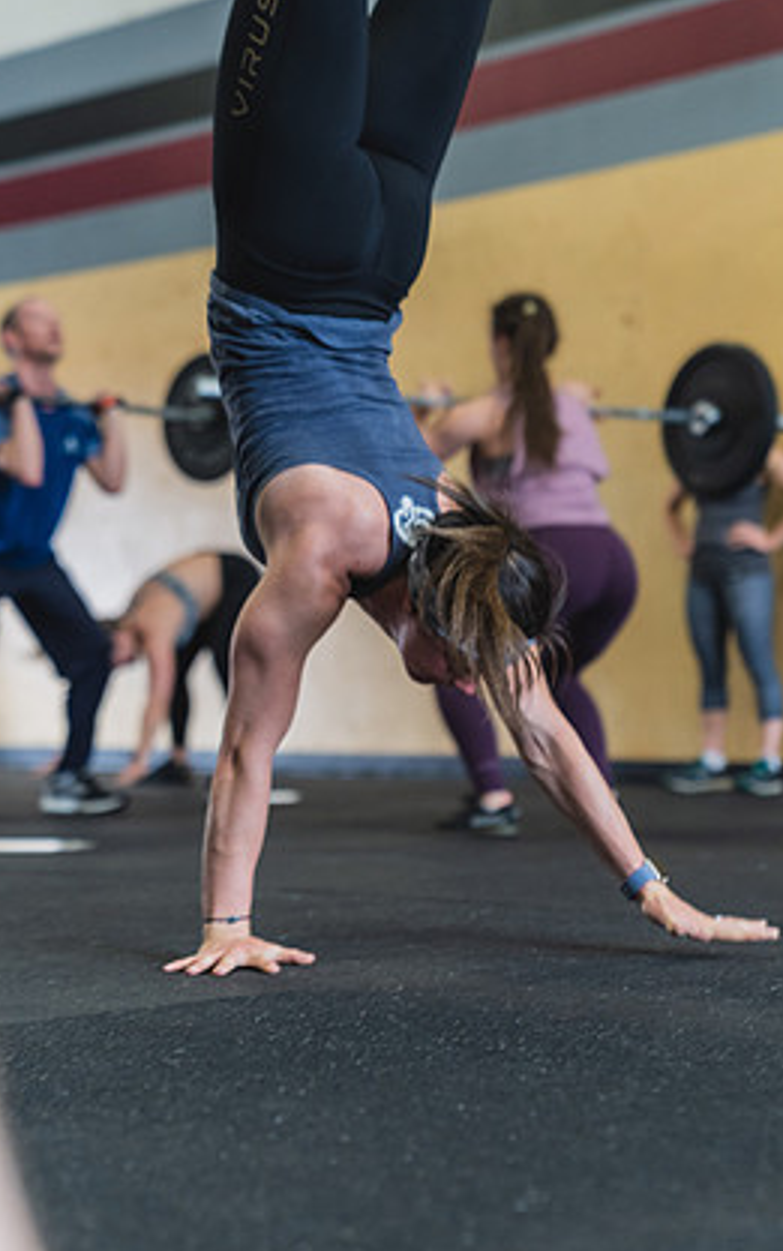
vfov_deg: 26.8
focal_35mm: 77
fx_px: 2626
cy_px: 639
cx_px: 378
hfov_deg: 17.0
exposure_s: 1/125
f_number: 2.8
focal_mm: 70
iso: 2500
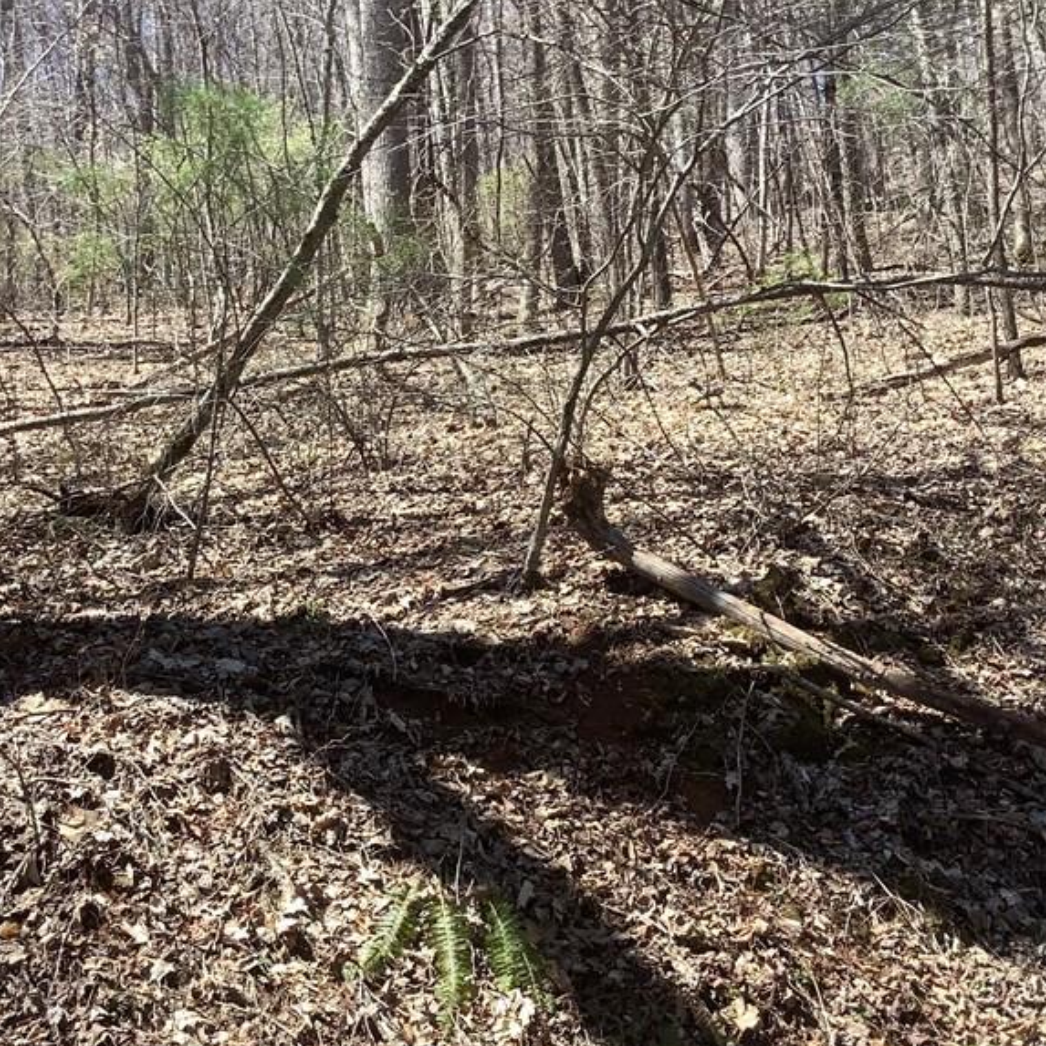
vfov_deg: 34.7
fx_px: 1675
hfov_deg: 34.6
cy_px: 489
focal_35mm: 49
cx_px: 462
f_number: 2.4
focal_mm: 3.3
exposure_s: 1/375
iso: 25
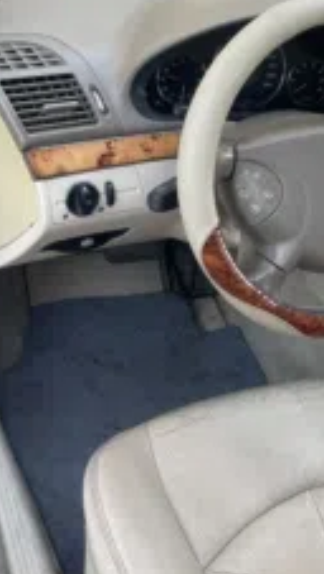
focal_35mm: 48
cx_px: 342
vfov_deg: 42.9
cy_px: 286
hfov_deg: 23.6
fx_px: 732
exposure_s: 1/121
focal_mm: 5.1
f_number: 1.6
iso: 64
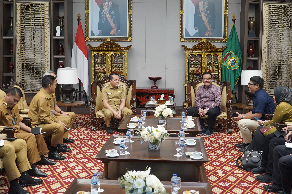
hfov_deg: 43.6
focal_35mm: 45
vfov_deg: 29.9
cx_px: 146
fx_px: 365
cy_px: 97
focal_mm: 30
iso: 2500
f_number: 5.6
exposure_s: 1/125
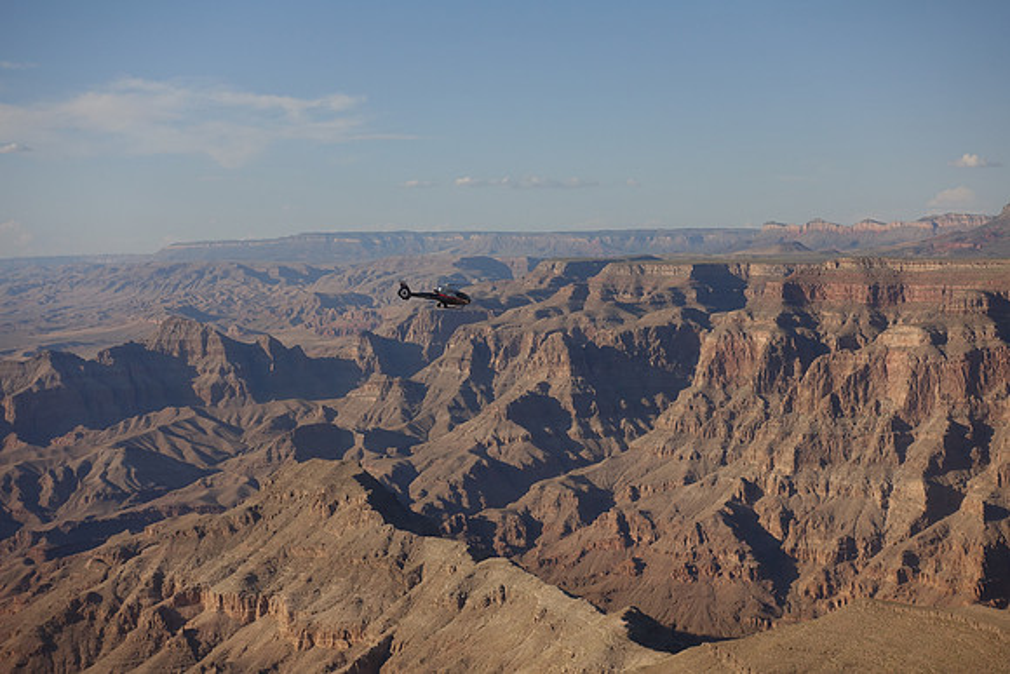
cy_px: 337
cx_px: 505
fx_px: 1964
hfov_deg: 28.8
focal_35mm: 70
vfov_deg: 19.5
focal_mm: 25.7
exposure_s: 1/320
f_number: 5.6
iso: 125
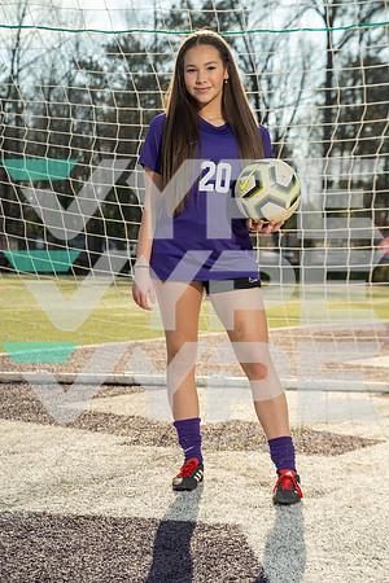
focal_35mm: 64
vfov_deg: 31.4
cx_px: 194
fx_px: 1037
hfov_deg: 21.2
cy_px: 292
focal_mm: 64
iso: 200
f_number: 5
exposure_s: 1/250
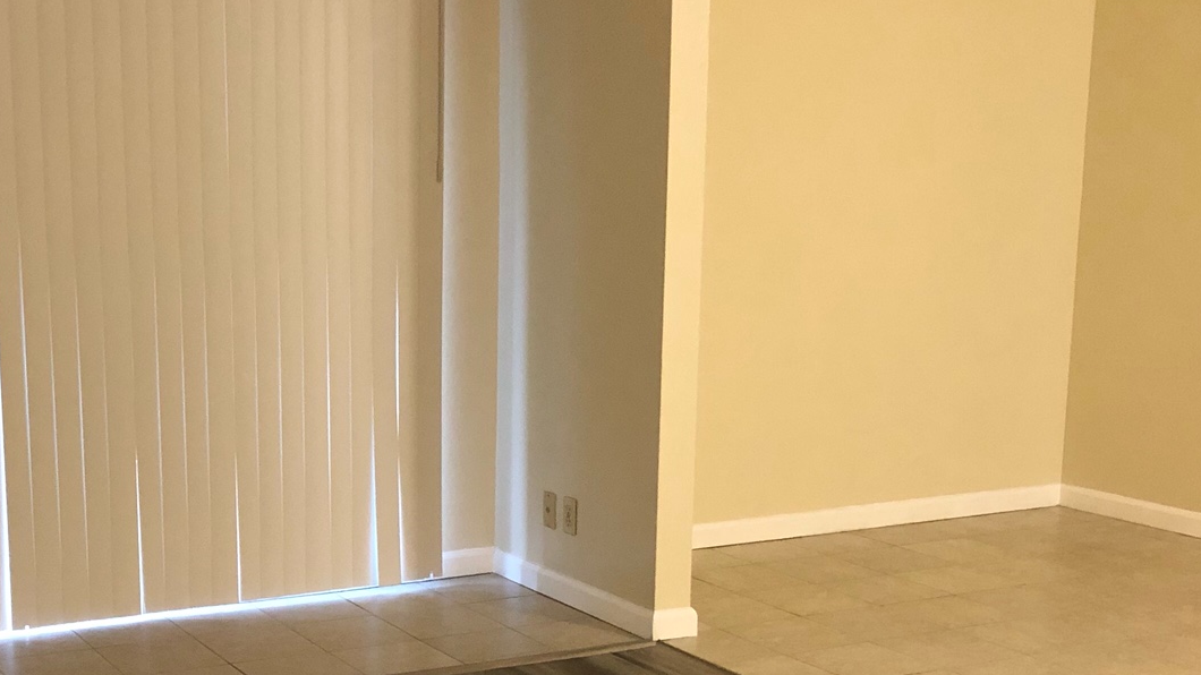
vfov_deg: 20.5
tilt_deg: -12.9
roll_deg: -0.5
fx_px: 1847
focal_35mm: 58
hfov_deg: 35.2
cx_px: 300
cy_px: 554
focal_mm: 3.99
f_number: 1.8
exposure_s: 1/11
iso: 100
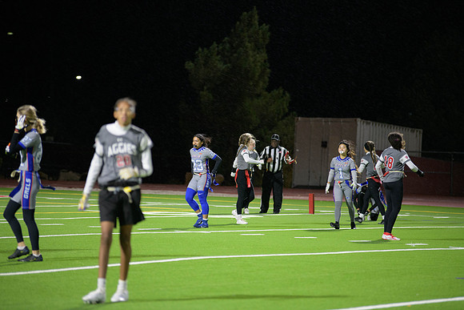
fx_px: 2256
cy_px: 155
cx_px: 232
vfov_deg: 7.9
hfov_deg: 11.7
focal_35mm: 175
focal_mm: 175
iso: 1800
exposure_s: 1/200
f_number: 2.8
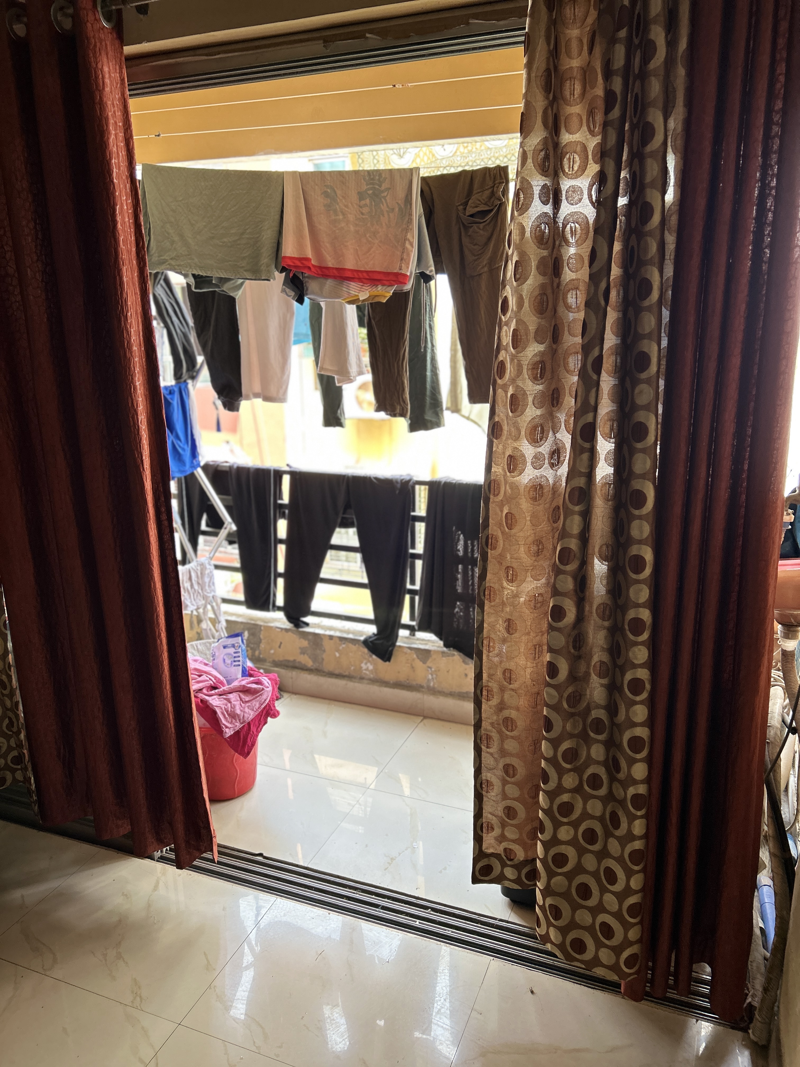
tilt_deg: -14.5
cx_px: 400
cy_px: 534
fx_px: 801
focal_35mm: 26
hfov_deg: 53.1
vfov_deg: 67.3
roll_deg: +0.0
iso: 64
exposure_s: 1/121
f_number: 1.5
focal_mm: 5.7
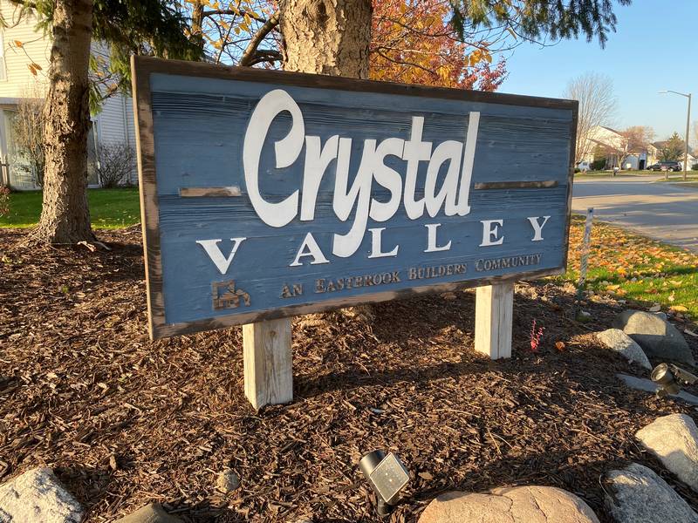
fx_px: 524
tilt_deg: -9.8
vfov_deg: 53.1
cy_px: 262
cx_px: 349
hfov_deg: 67.3
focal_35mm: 26
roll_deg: +0.7
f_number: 1.8
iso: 32
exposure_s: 1/339
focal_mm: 4.25
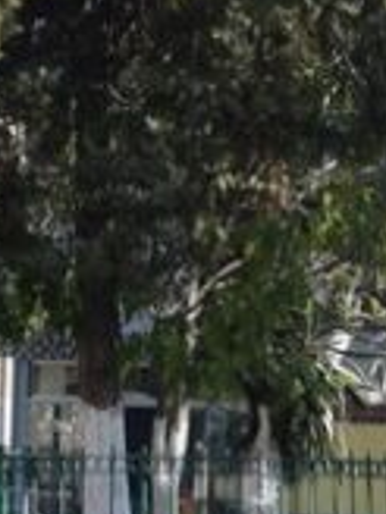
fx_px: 8385
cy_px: 729
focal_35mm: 564
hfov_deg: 2.6
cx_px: -147
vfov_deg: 3.5
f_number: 9
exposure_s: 1/320
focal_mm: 40
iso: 200
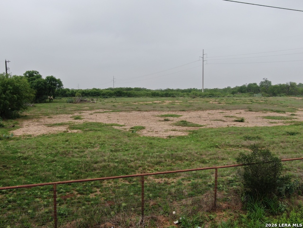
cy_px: 114
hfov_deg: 55.4
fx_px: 289
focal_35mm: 33
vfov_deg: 42.9
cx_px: 152
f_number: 3.2
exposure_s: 1/400
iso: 110
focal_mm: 5.57
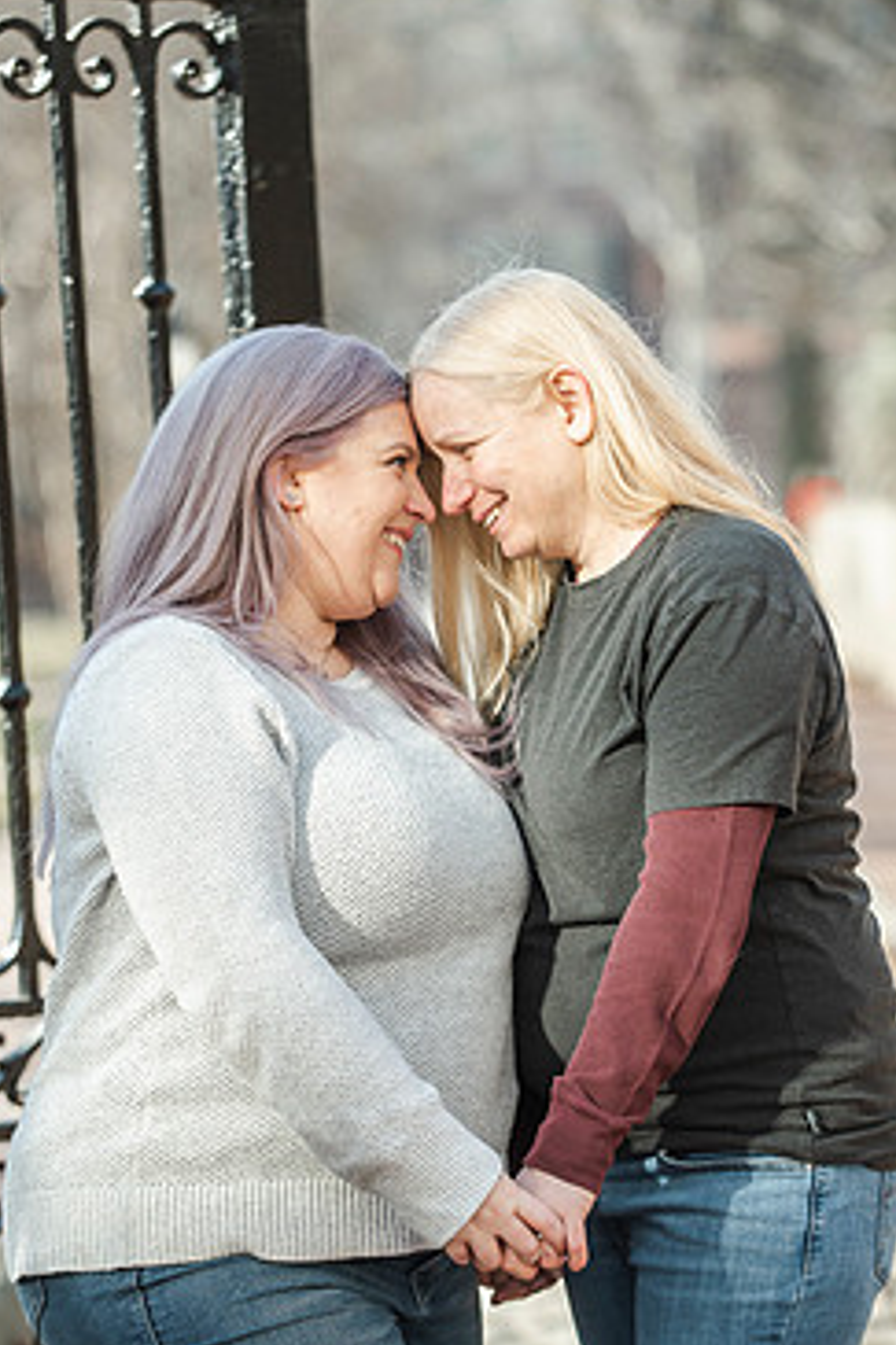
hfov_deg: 9.3
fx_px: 5530
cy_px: 656
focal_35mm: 148
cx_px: 446
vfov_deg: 13.9
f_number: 3.2
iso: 640
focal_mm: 120
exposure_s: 1/2000
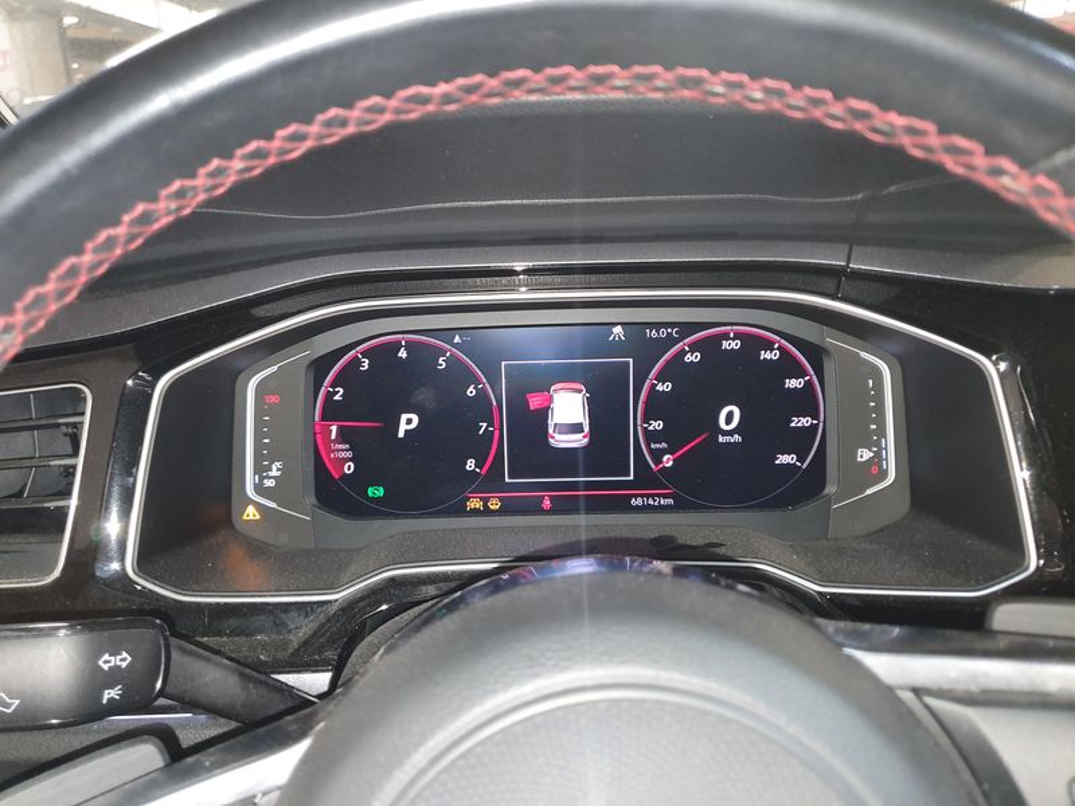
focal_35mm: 26
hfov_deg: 67.3
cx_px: 538
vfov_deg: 53.1
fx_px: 807
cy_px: 403
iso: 160
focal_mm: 4.3
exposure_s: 1/10
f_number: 1.5
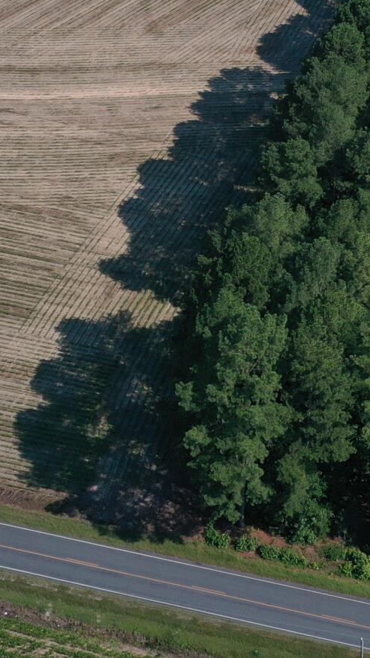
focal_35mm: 99
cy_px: 134
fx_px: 1727
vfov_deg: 21.3
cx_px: 272
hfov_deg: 12.2
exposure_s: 1/640
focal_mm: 10.26
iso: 100
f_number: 6.3
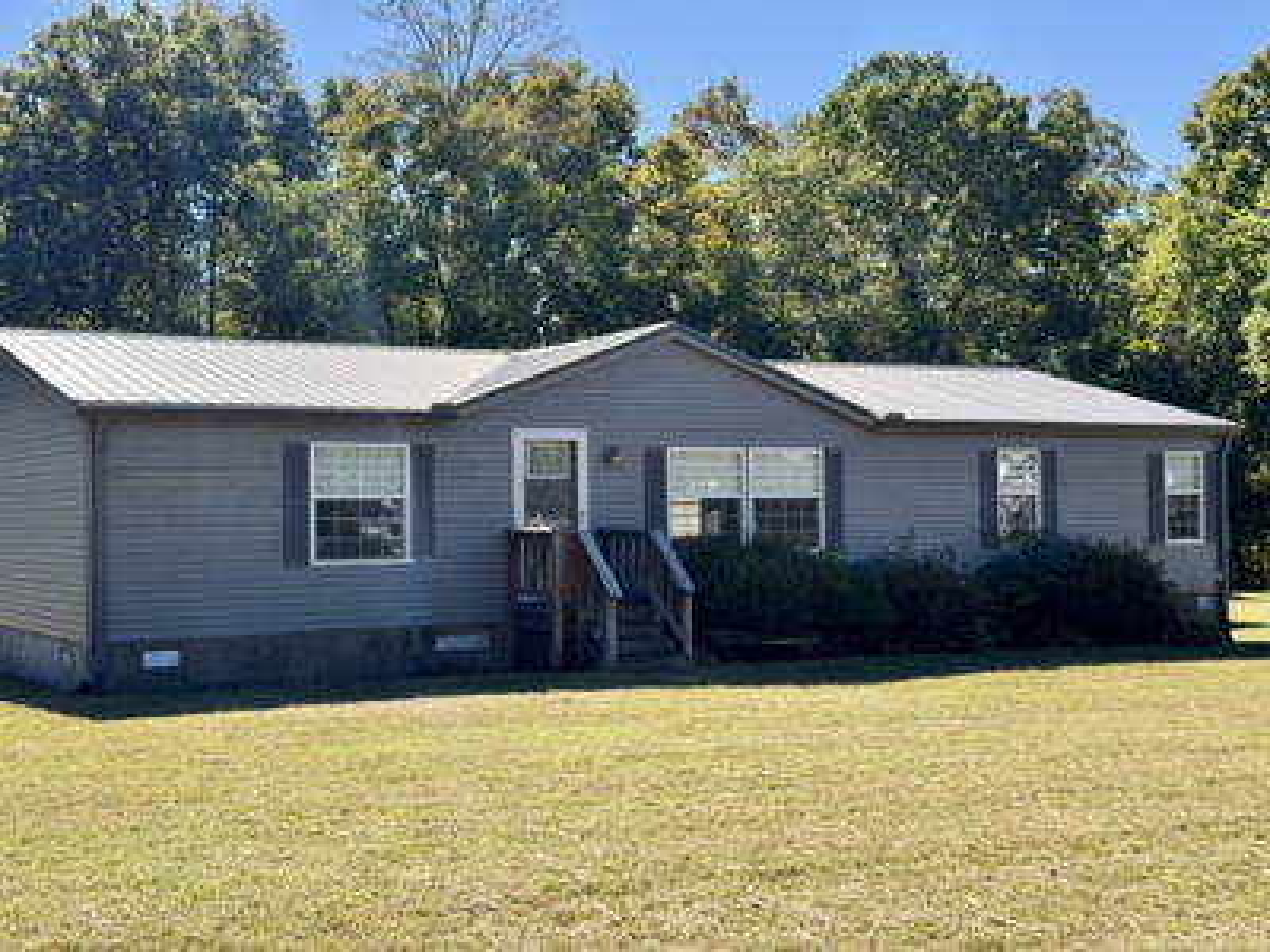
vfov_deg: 30.3
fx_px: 1761
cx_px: 635
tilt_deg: +2.7
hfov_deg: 39.7
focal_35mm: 48
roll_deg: +0.7
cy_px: 476
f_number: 1.78
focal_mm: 6.76
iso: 100
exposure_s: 1/3096
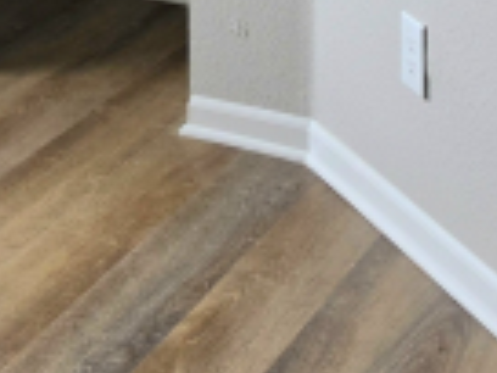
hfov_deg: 16.3
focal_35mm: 113
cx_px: -175
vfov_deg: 11.6
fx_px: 1622
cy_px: -402
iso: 32
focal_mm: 6.5
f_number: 1.4
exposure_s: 1/370
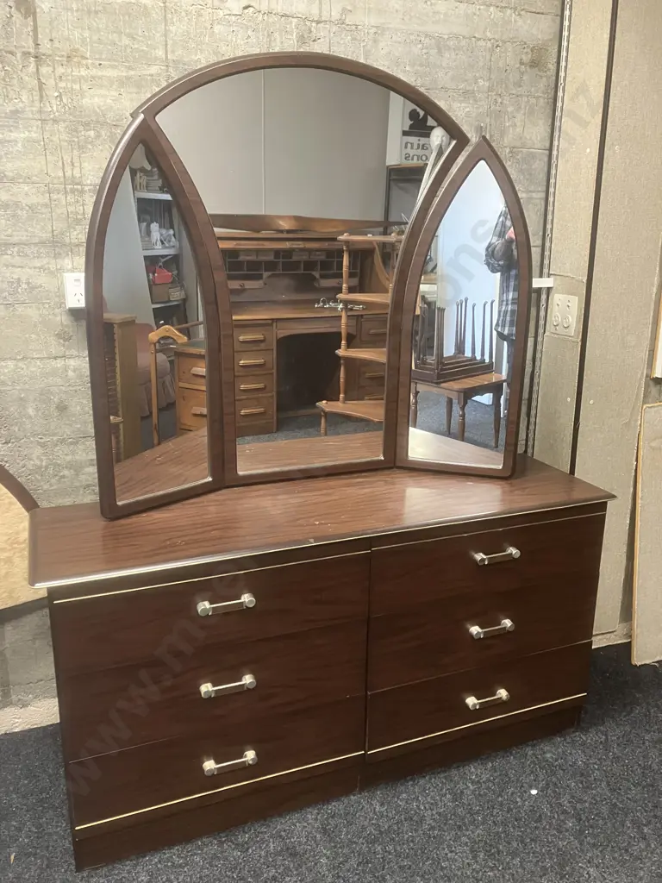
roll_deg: -0.1
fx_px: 714
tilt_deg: -12.7
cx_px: 331
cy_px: 442
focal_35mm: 28
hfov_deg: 49.7
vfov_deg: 63.4
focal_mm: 3.99
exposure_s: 1/50
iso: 320
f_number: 1.8
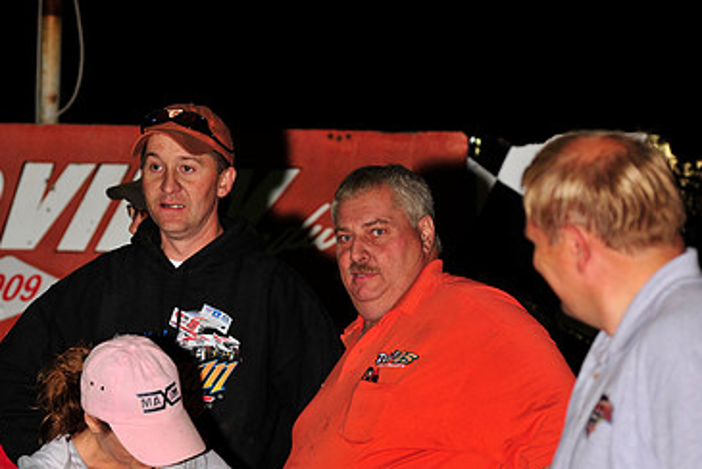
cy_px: 465
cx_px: 335
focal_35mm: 246
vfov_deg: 5.6
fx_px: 4801
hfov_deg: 8.4
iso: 500
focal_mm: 155
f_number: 5.6
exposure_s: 1/250
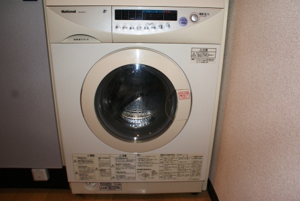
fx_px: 225
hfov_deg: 67.3
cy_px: 100
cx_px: 150
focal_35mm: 27
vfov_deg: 48.1
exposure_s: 1/60
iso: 400
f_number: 5.6
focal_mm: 18
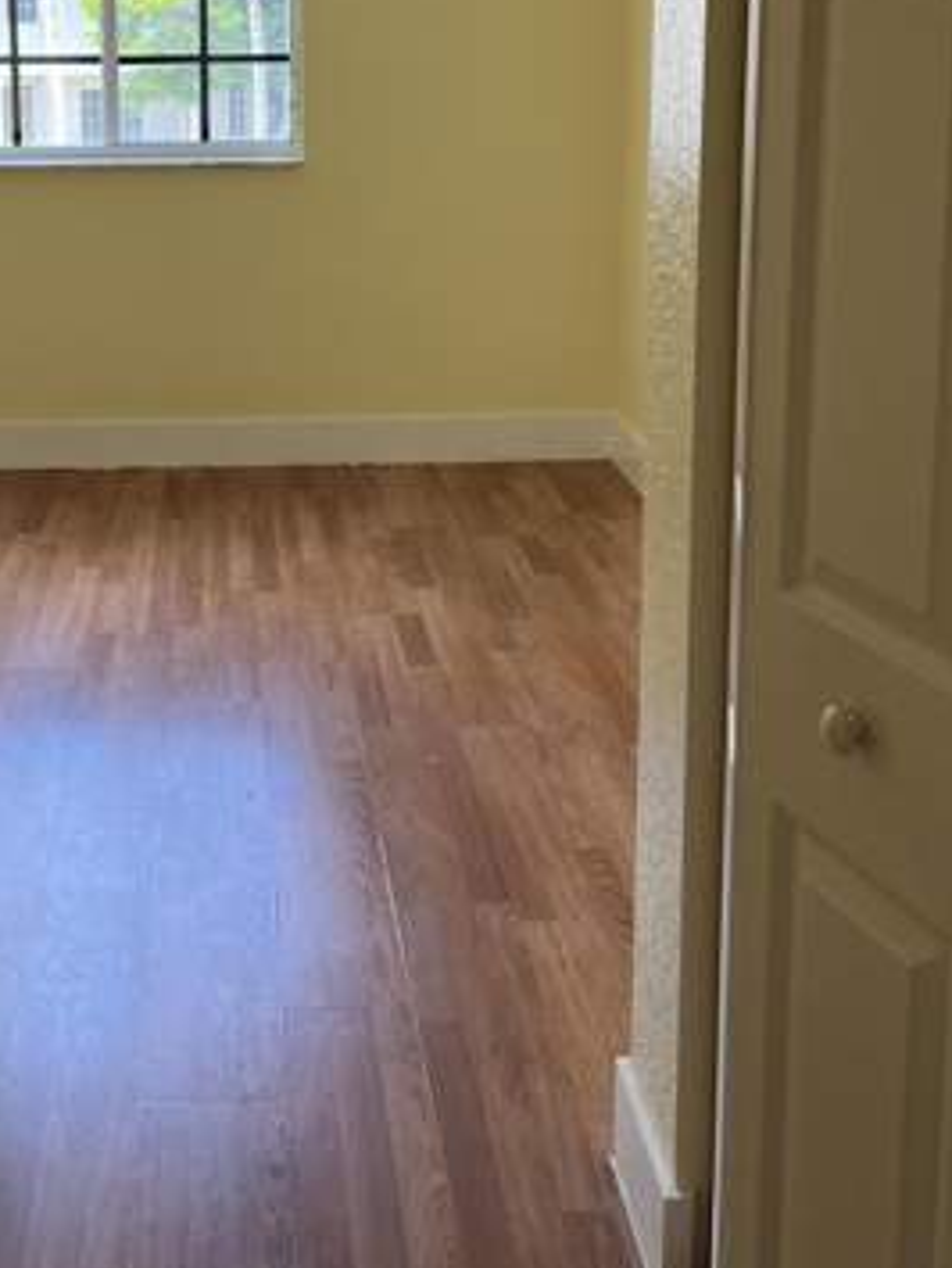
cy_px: 204
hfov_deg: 30.5
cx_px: 276
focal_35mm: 47
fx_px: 1721
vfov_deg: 38.5
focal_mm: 5.7
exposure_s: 1/120
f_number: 1.5
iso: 100
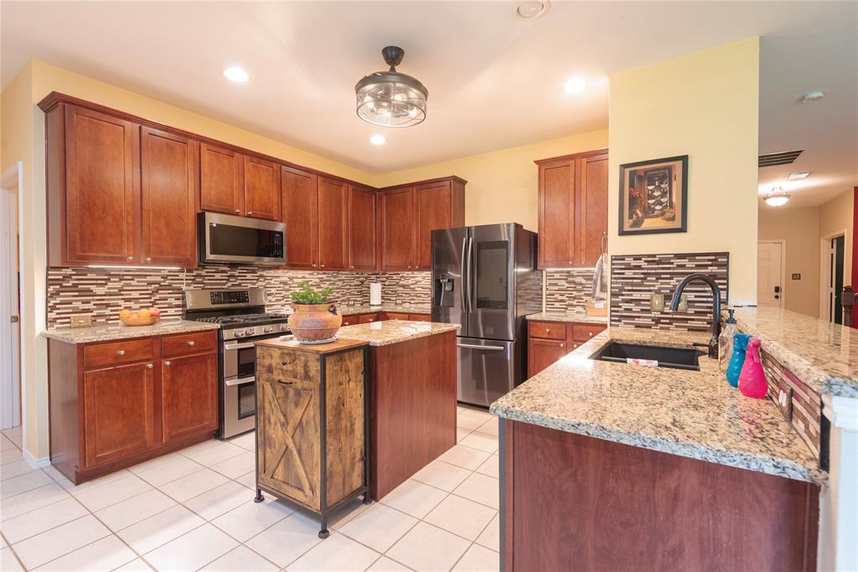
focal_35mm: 16
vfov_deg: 73.8
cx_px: 429
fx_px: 381
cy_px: 286
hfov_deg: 96.7
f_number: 7.1
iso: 100
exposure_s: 1.3
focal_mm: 16
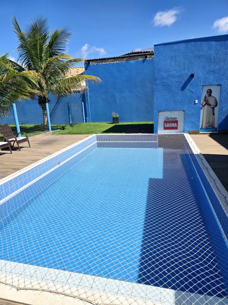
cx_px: 114
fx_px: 202
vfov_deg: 73.9
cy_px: 152
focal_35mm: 23
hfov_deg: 58.9
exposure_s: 1/1000
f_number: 1.7
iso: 12
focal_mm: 6.3
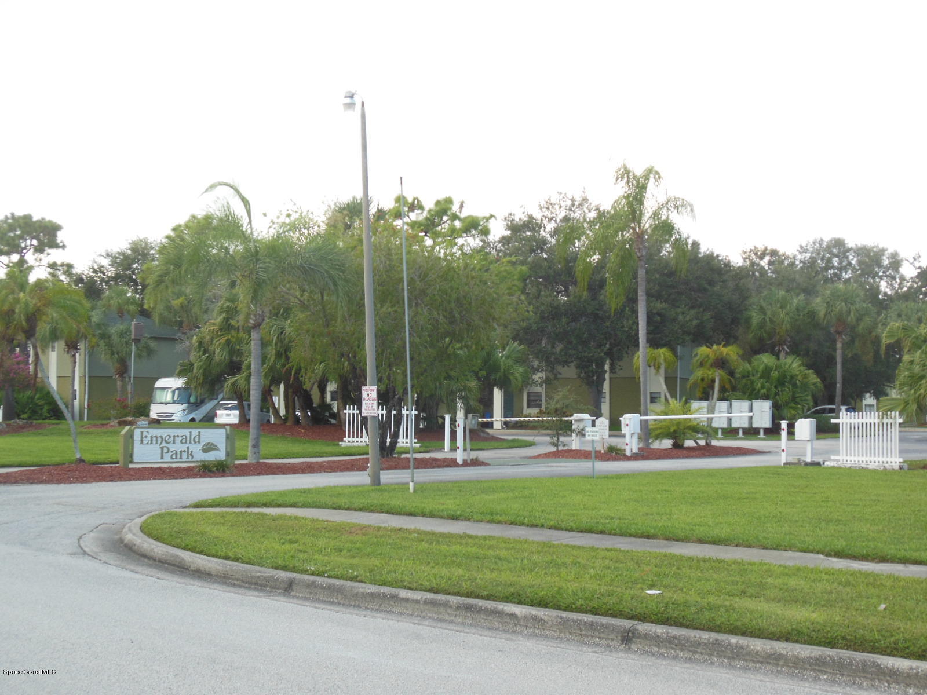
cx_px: 464
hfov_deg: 38.2
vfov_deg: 29.1
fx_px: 1339
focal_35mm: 50
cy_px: 348
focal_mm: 8.9
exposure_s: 1/250
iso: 125
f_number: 4
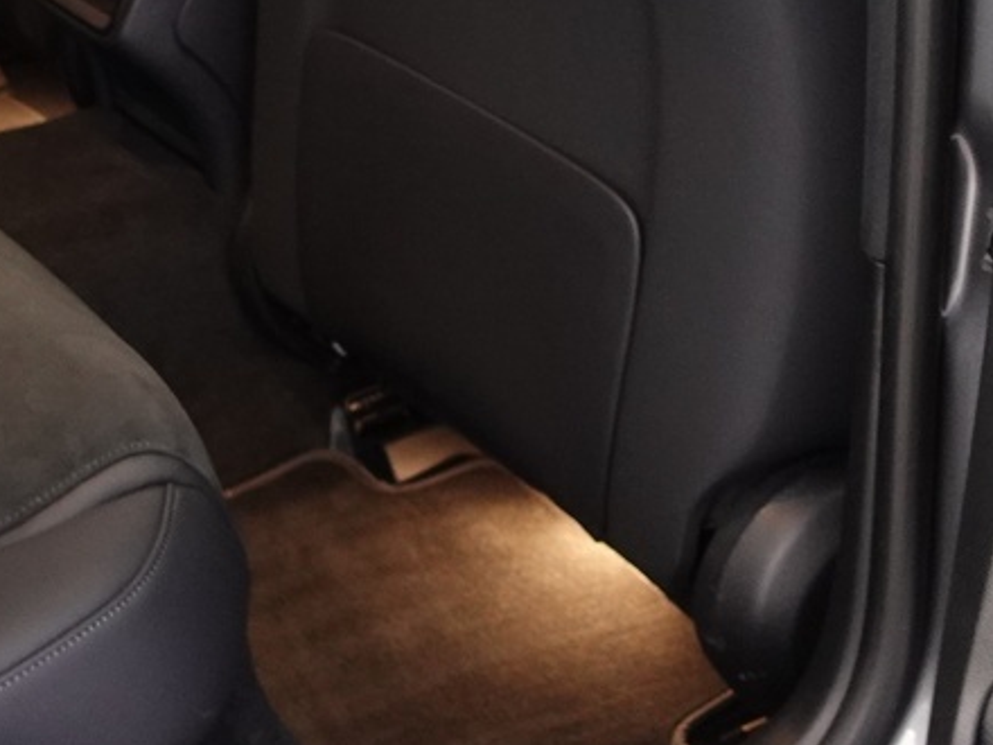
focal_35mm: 85
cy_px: 79
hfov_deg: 22.5
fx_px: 2438
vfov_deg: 17.1
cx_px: 99
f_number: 1.8
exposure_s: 1/15
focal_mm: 9.4
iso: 800
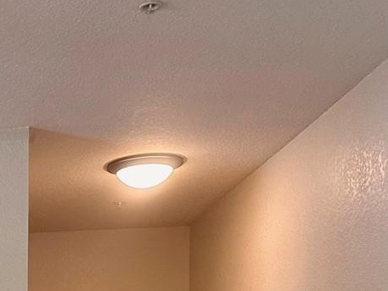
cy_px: 471
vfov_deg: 15.8
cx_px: -157
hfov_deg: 20.6
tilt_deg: -2.5
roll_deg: +0.1
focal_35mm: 84
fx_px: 942
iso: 250
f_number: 1.78
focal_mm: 6.86
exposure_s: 1/60
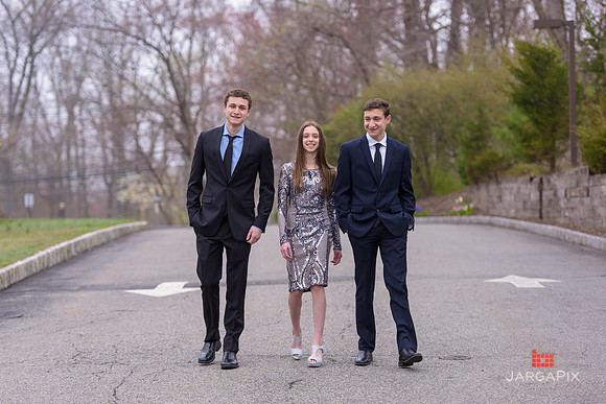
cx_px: 303
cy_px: 202
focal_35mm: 110
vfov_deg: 12.5
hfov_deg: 18.6
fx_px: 1852
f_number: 3.2
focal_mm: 110
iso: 400
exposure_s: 1/1000
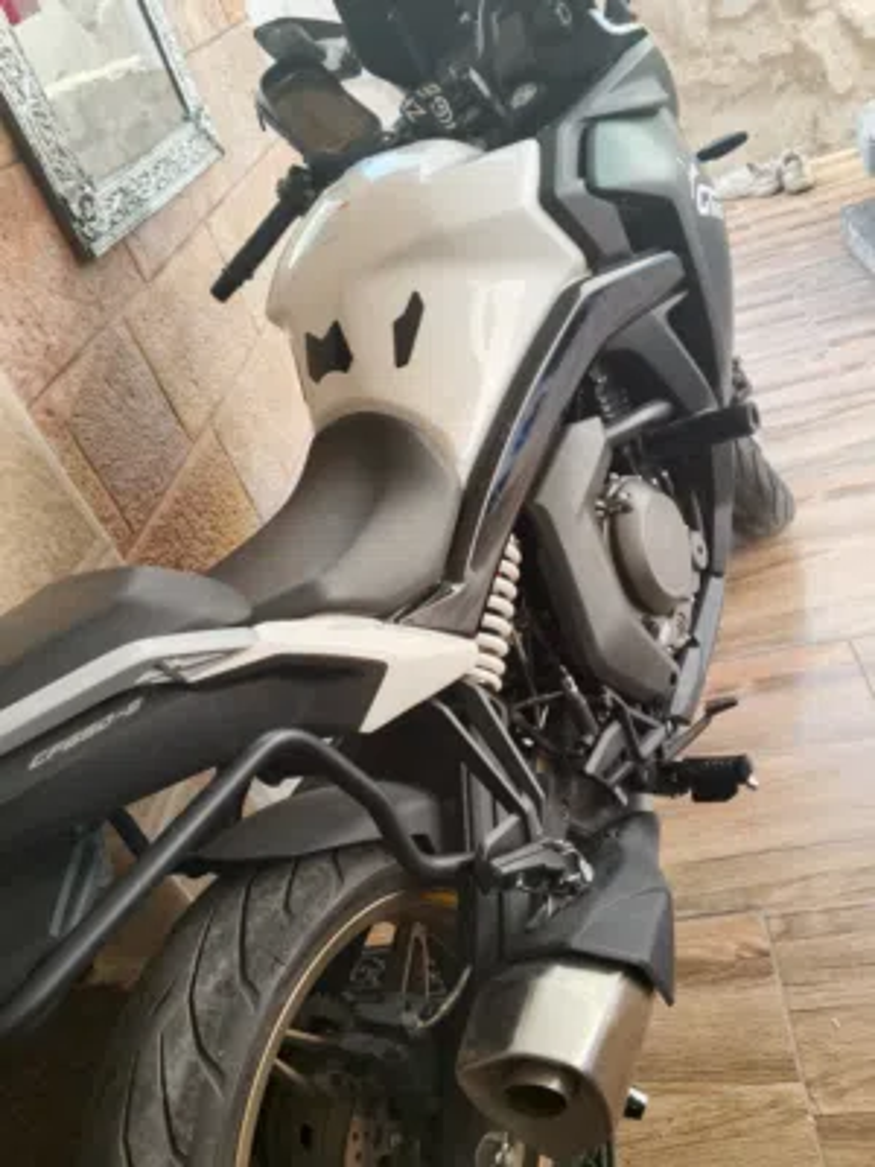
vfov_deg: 73.9
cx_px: 438
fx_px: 775
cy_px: 584
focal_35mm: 23
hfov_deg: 58.9
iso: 122
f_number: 1.6
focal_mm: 4.09
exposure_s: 1/25
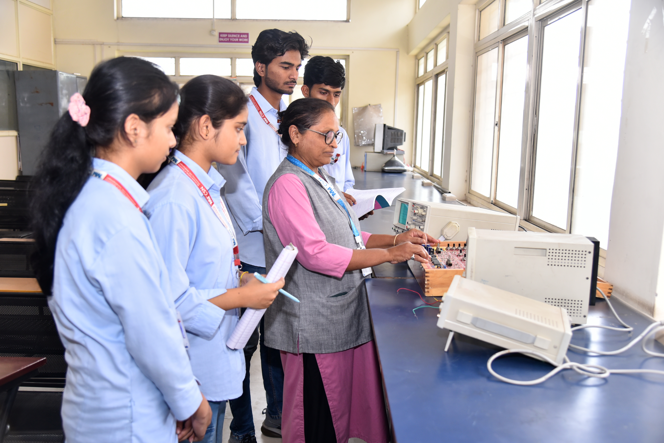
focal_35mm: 34
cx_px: 332
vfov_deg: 38.9
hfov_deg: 55.8
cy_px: 222
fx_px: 627
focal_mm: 34
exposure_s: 1/200
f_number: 4
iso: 640
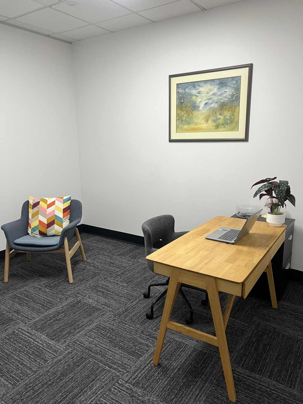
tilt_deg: -12.0
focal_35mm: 26
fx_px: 303
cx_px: 152
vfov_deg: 67.3
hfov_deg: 53.1
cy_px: 202
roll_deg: +0.0
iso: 80
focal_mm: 5.7
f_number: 1.5
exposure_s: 1/50
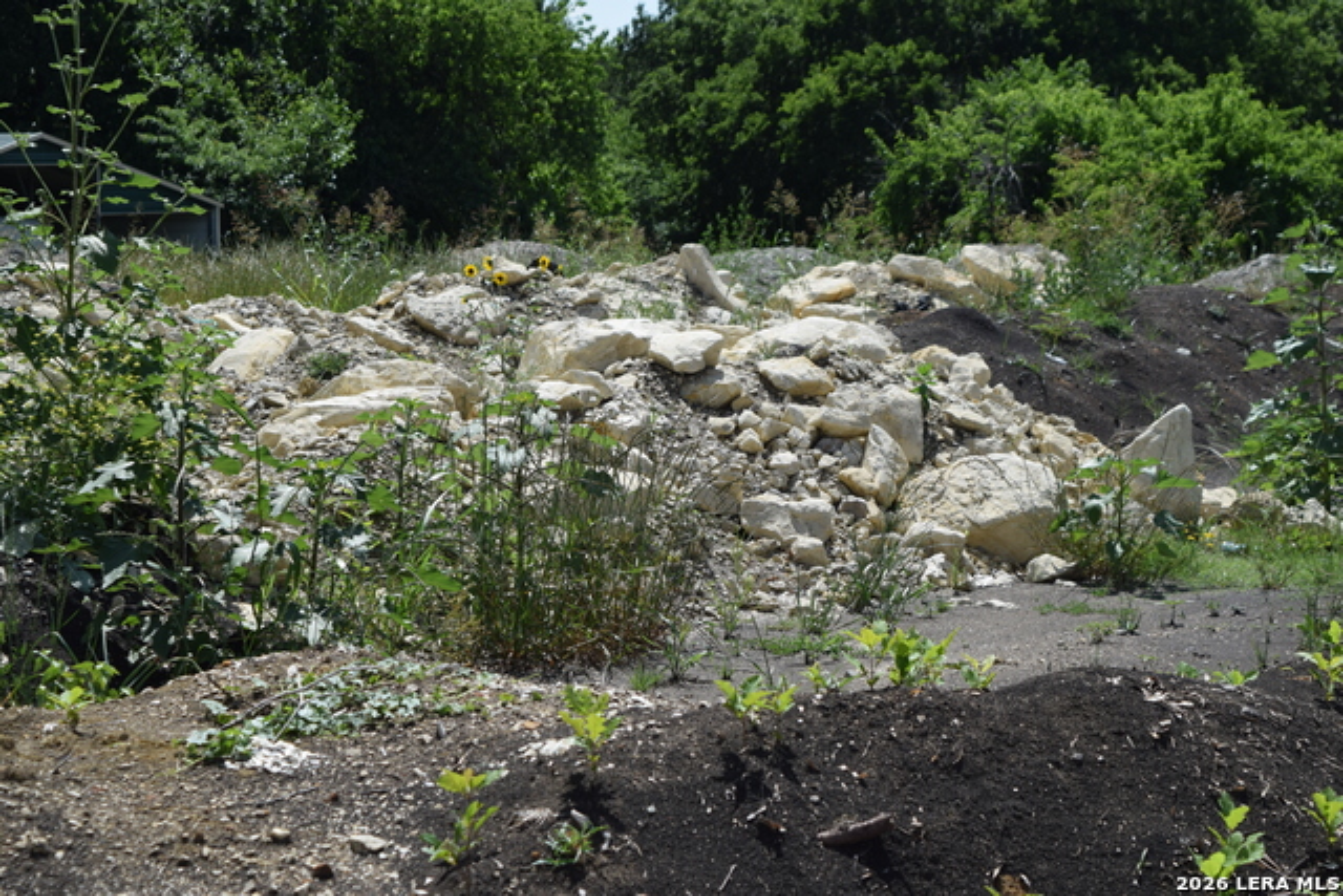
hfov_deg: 24.6
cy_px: 448
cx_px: 672
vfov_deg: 16.6
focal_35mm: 82
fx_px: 3078
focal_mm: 55
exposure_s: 1/320
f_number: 9
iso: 200
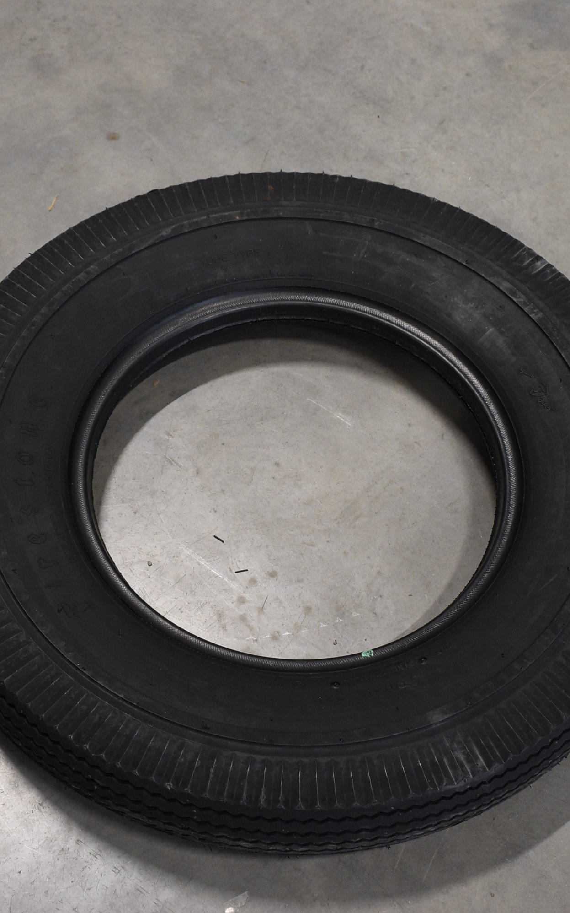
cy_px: 457
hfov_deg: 24.5
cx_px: 289
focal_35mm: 53
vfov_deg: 38.3
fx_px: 1311
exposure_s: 1/80
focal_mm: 23
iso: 1250
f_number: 4.5
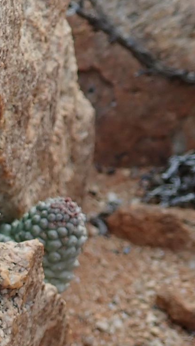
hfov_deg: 11.7
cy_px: 329
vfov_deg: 23.4
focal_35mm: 88
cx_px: -242
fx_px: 809
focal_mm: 5.5
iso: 100
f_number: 2.3
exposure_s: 1/100
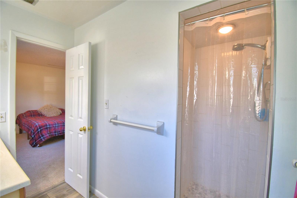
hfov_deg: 100.4
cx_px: 148
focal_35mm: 15
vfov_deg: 77.3
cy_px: 99
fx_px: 124
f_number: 4.5
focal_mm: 10
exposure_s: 1/125
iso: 360
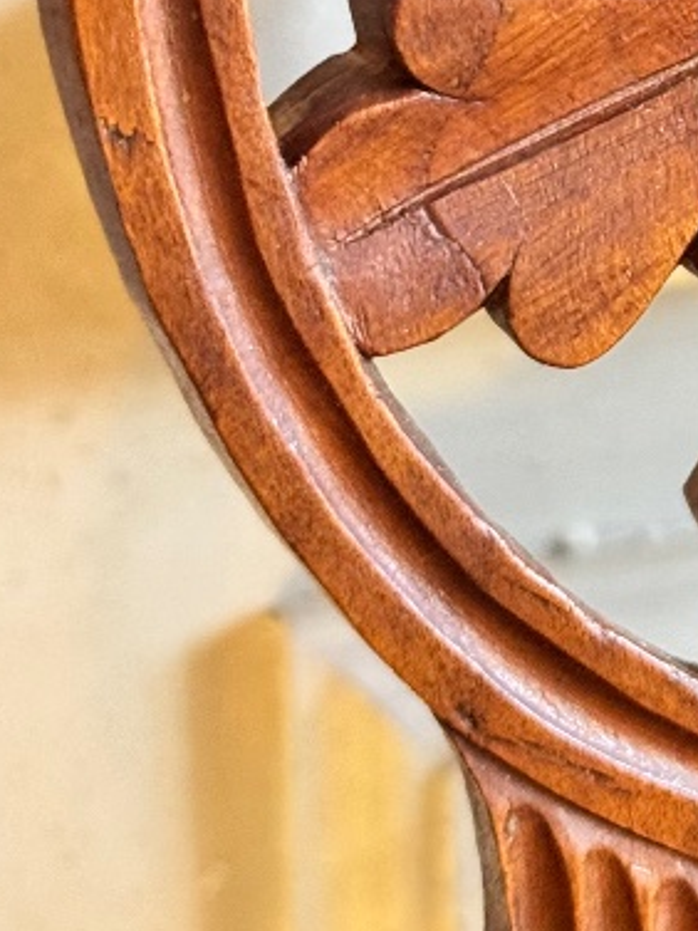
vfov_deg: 12.5
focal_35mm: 153
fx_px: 4113
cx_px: 1079
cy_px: -267
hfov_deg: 9.4
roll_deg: -0.5
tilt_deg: -16.6
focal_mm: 6.76
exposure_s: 1/33
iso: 320
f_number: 1.78
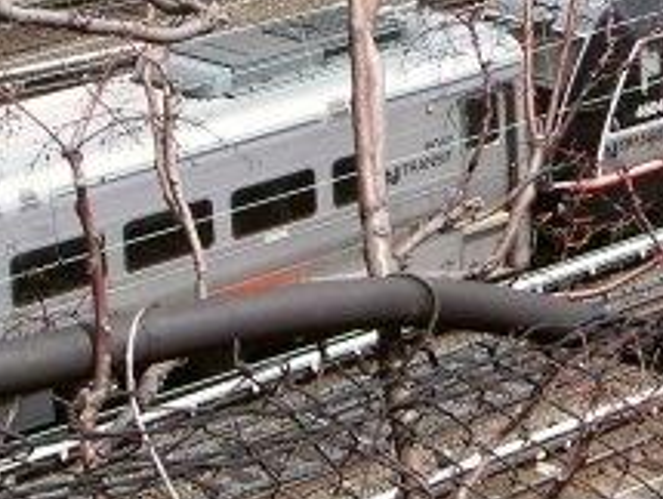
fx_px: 3396
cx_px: 880
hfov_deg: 10.9
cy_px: -52
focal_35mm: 177
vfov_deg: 8.3
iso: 50
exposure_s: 1/350
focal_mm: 8.6
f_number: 3.6
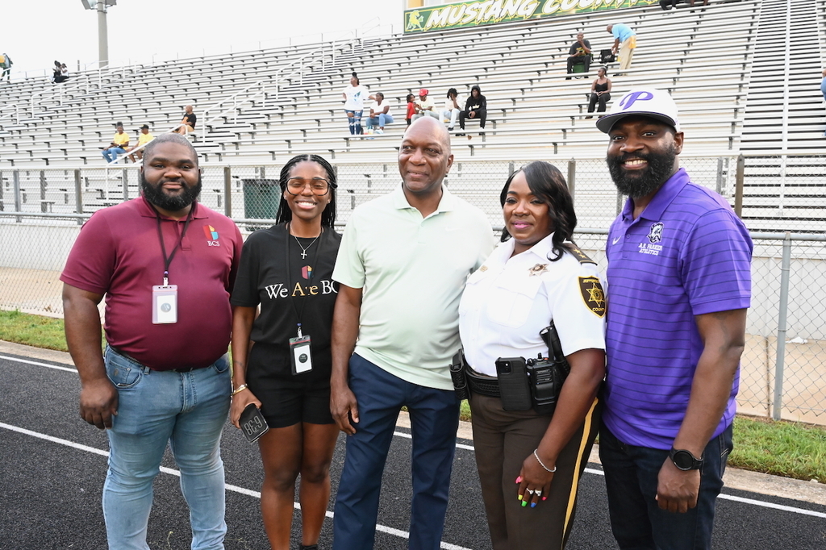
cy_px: 275
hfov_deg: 61.9
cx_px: 413
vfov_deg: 43.6
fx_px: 688
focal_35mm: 30
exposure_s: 1/100
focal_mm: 30
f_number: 10
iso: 8000
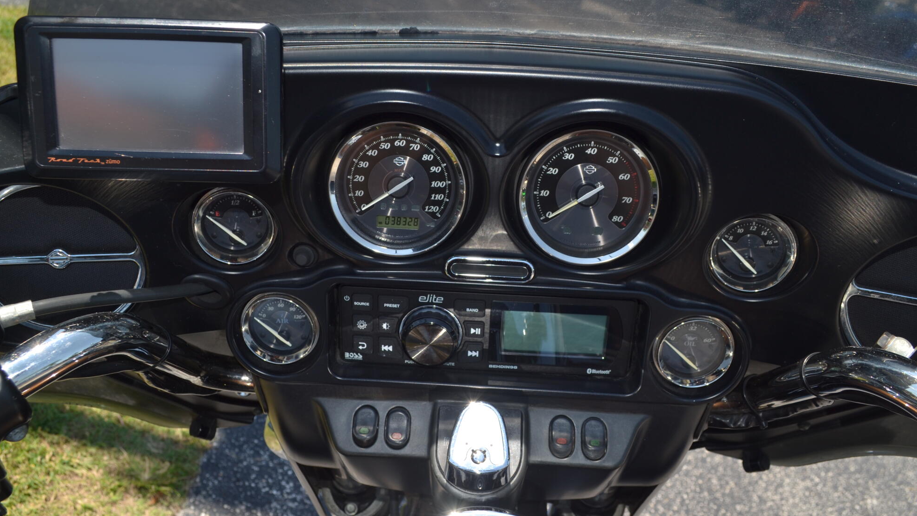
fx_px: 778
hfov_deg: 61.0
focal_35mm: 32
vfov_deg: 36.7
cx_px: 466
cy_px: 251
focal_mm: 20
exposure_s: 1/200
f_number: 7.1
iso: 100
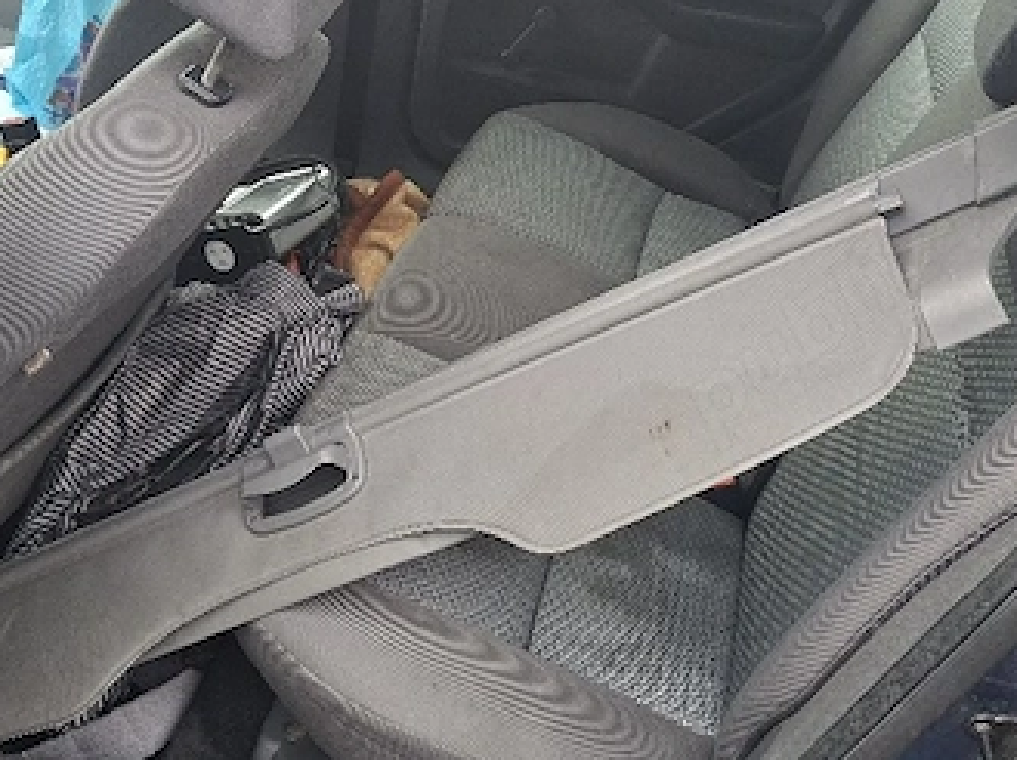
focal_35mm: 42
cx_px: 529
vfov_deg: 34.1
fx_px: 1233
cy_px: 293
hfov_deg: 44.8
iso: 100
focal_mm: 5.54
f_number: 1.8
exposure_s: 1/100
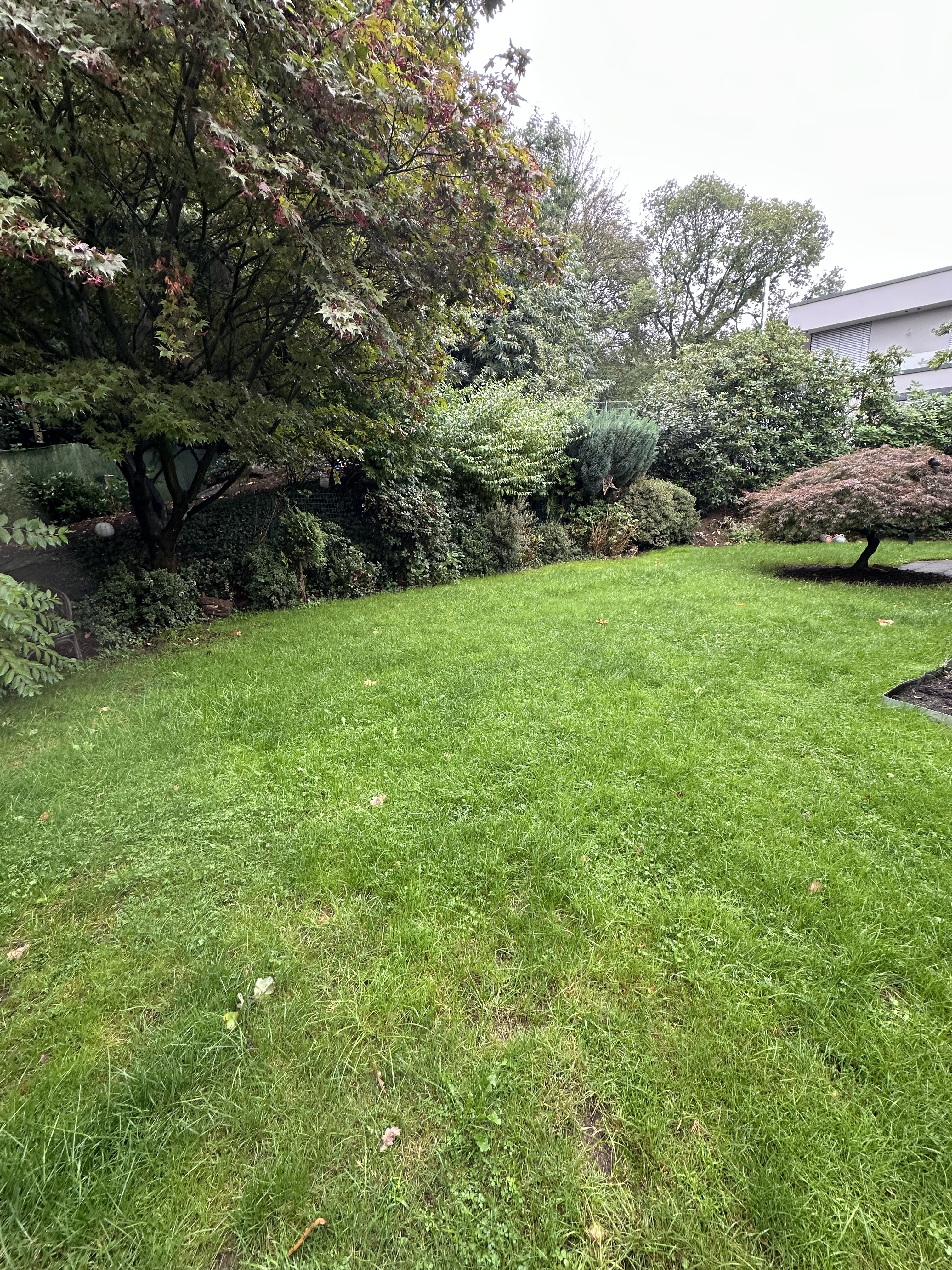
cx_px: 476
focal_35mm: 14
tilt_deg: -12.3
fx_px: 513
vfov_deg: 102.1
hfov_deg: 85.7
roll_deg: +1.9
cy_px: 635
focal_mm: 2.22
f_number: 2.2
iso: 100
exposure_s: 1/99
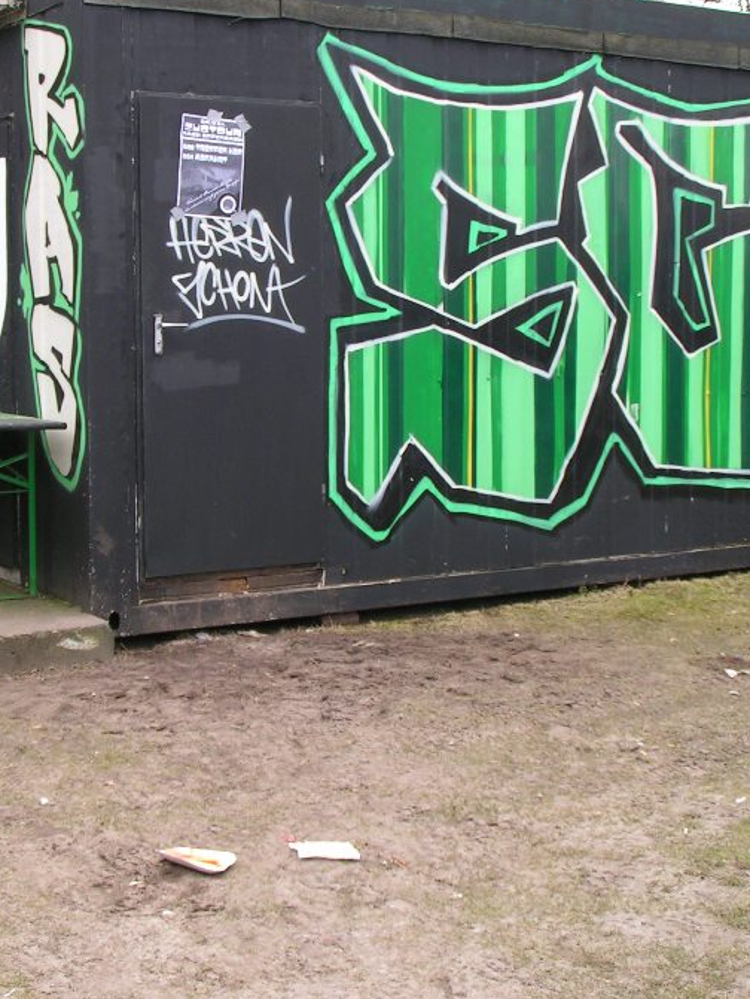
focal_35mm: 56
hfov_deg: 26.1
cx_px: 339
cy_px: 408
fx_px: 1616
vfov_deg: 34.2
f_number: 5
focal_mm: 7.3
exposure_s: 1/80
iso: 50
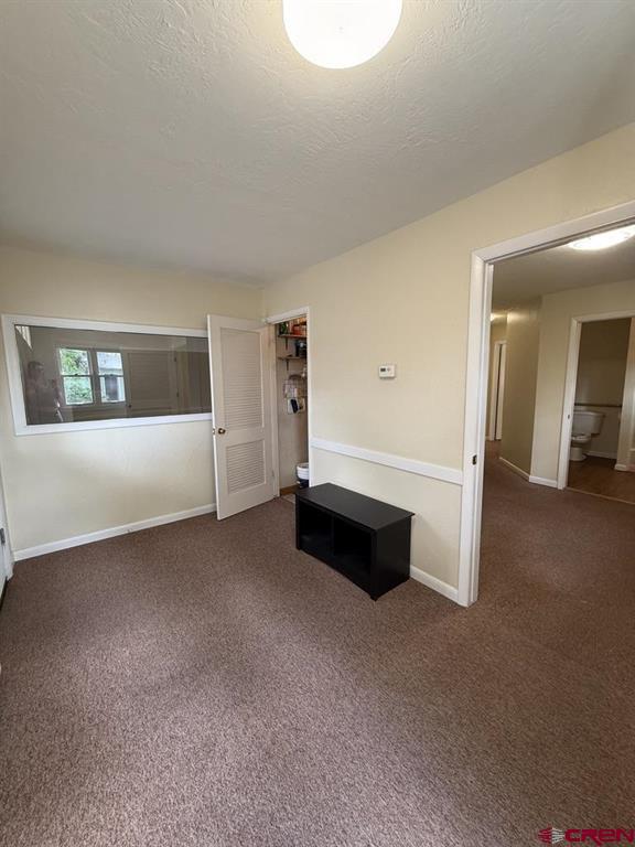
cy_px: 424
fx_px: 342
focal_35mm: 14
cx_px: 318
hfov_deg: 85.7
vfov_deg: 102.1
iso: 200
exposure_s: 1/60
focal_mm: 2.22
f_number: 2.2
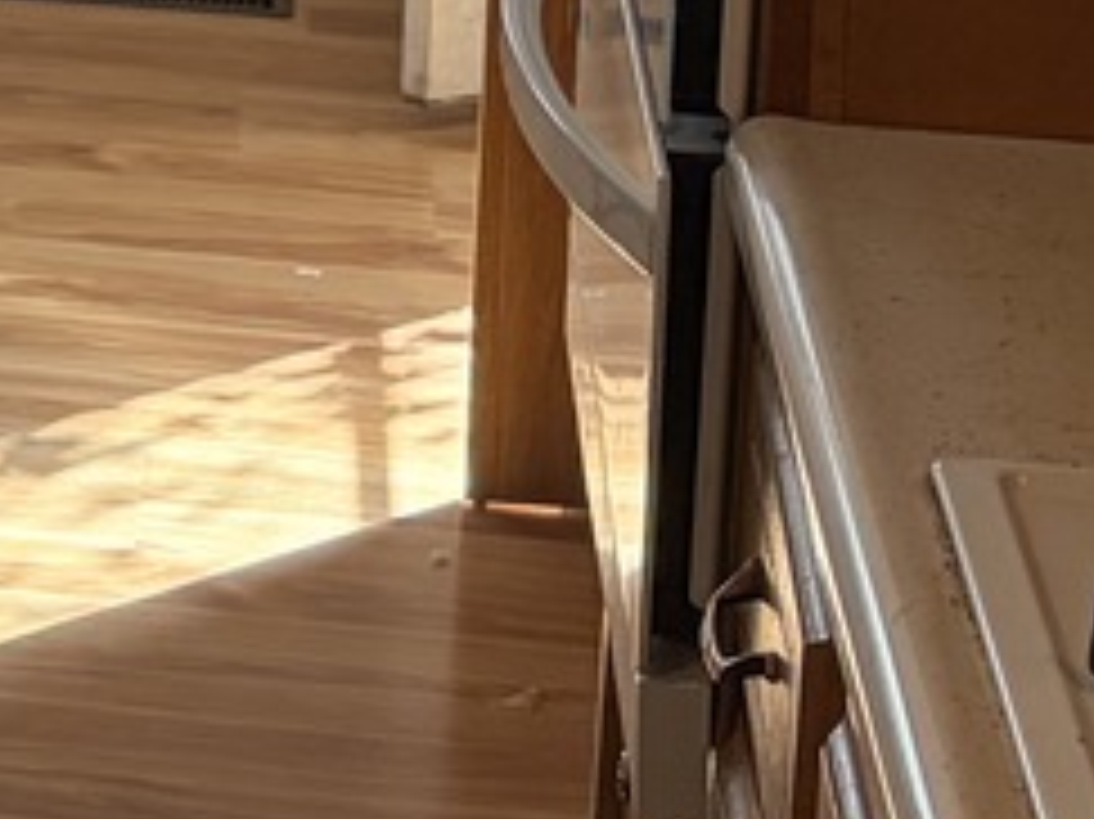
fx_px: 4865
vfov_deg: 9.2
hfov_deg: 12.1
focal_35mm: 154
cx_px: -693
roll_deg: +0.2
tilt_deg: -9.0
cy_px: -648
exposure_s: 1/120
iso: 100
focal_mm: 5.96
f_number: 1.6
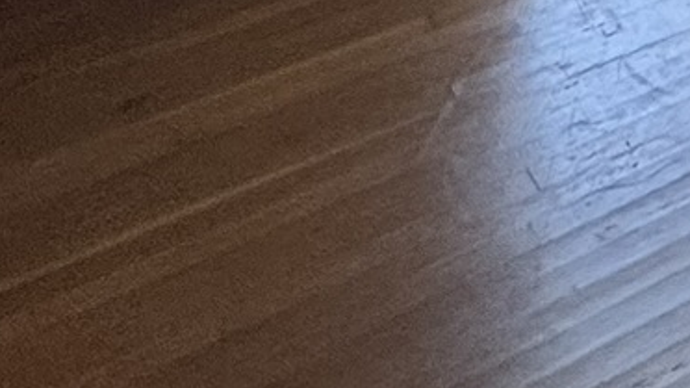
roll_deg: +0.2
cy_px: -902
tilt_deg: -0.2
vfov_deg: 9.6
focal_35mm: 84
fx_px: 1536
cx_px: 1627
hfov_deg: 15.3
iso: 160
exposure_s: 1/120
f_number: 2.2
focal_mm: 2.22
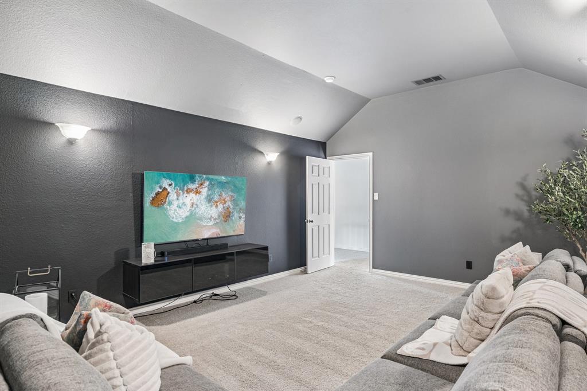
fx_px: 318
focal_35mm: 20
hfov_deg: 85.4
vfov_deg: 63.2
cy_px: 196
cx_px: 294
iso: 400
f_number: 8
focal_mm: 19.5
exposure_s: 1/2.5
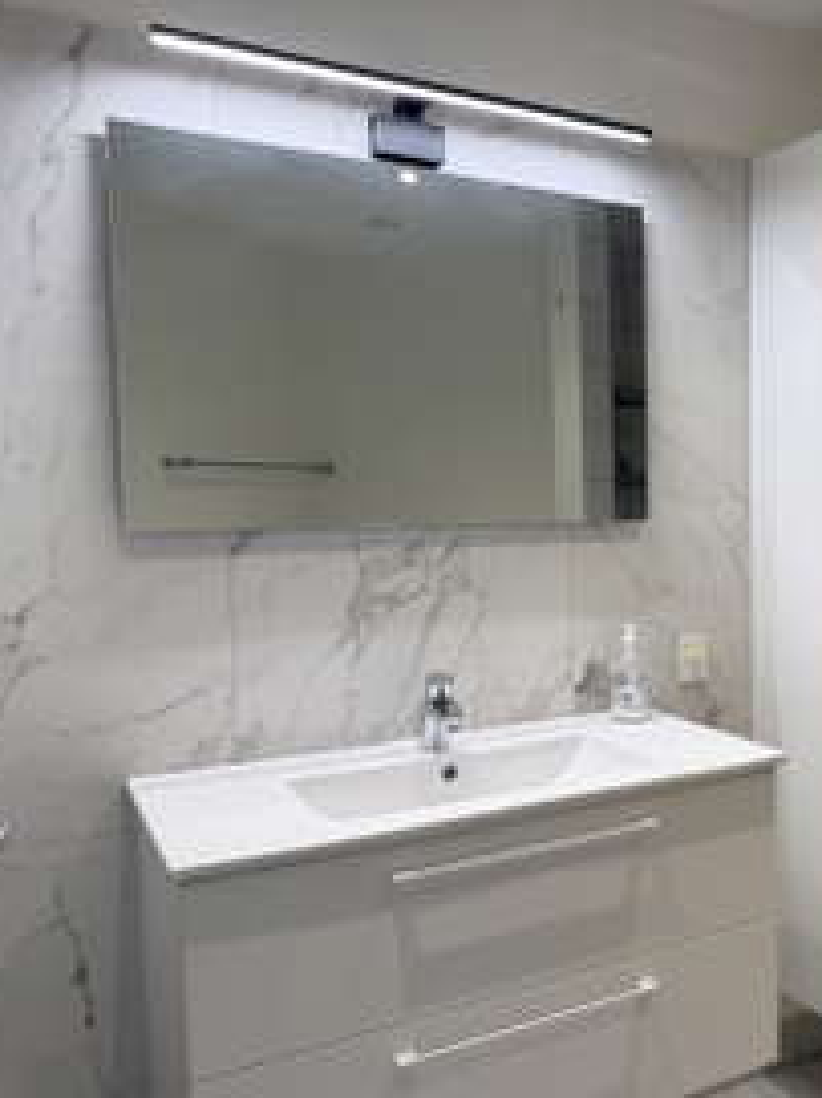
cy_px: 563
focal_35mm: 33
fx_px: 1046
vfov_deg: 55.4
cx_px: 725
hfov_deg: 40.0
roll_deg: -0.2
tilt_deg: -3.0
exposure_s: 1/100
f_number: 1.78
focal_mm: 6.76
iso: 80
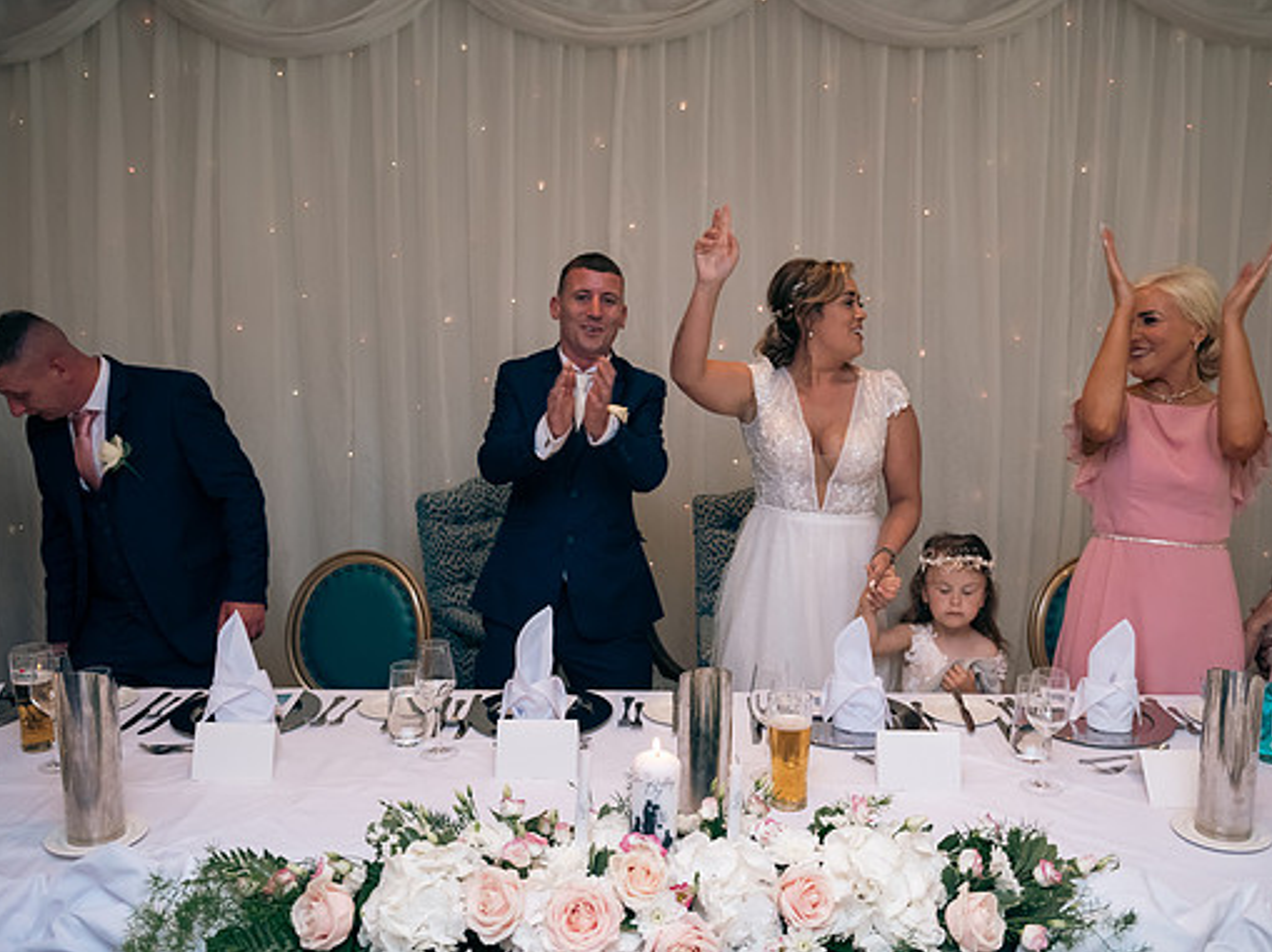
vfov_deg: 41.7
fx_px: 1248
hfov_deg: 54.0
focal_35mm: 34
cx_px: 672
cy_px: 481
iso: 640
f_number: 3.5
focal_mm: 31
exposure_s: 1/160
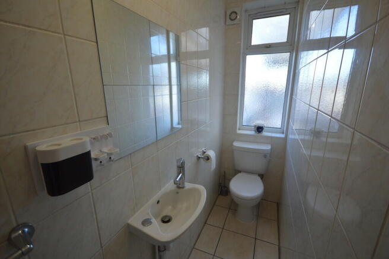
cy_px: 130
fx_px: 162
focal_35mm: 15
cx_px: 194
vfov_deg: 77.2
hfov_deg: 100.4
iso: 400
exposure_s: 1/80
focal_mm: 10
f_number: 4.5
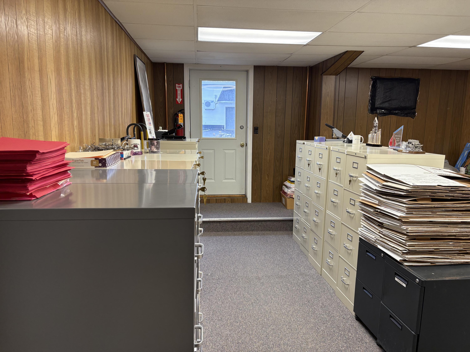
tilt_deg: -9.0
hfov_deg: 67.3
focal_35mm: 26
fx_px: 353
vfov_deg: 53.1
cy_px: 176
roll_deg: -0.5
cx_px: 235
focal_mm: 5.96
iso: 125
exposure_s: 1/60
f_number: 1.6
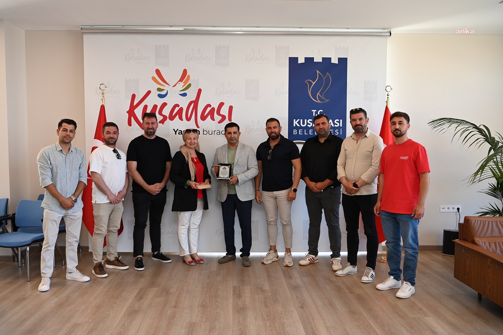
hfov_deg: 62.0
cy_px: 168
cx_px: 252
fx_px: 419
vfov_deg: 43.6
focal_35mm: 30
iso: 160
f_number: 4.5
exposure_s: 1/80
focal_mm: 30
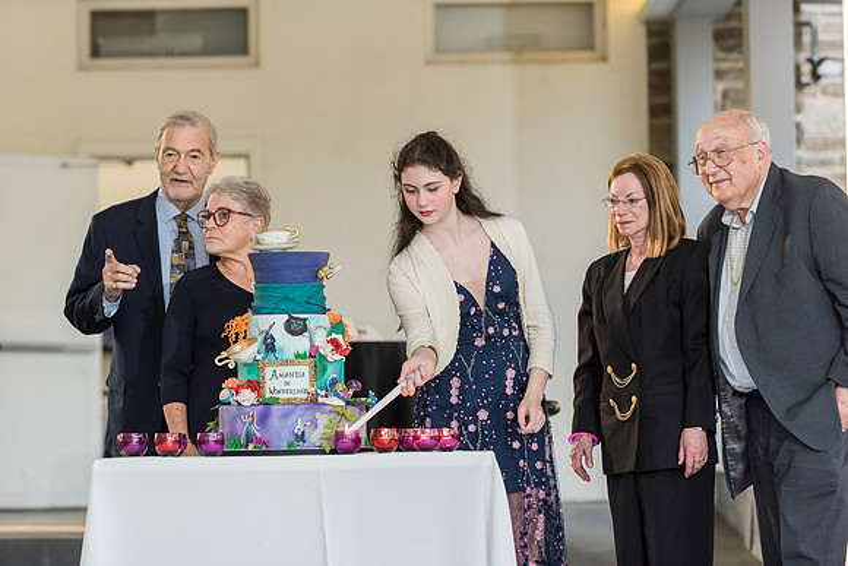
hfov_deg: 14.7
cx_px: 424
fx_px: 3298
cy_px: 283
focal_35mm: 140
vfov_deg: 9.8
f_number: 4
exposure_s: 1/160
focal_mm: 140
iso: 1000
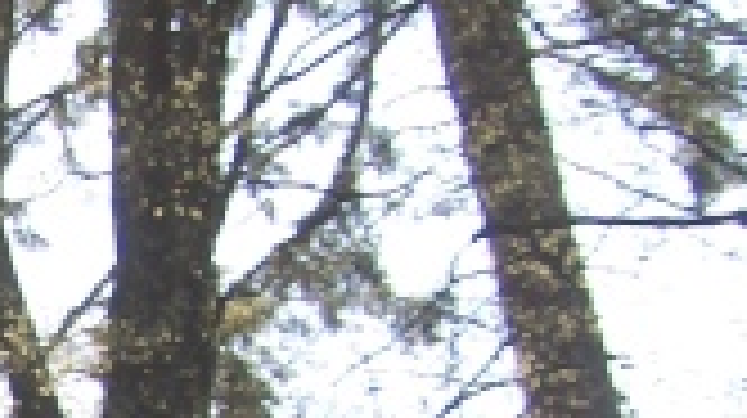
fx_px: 3542
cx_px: -576
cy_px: 973
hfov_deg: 11.2
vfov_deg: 6.5
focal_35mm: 179
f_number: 2.8
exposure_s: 1/400
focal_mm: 8
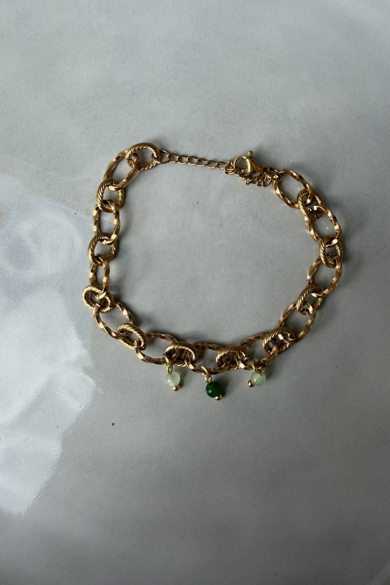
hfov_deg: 46.3
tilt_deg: -86.0
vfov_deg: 65.5
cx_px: 221
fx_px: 455
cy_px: 300
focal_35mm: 28
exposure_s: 1/121
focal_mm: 2.22
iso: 80
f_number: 2.2
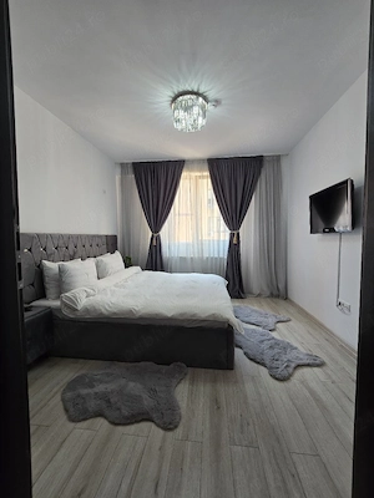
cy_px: 249
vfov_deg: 106.2
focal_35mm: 13
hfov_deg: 89.9
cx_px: 187
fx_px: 187
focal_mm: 2.2
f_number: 2.2
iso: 125
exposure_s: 1/50.3
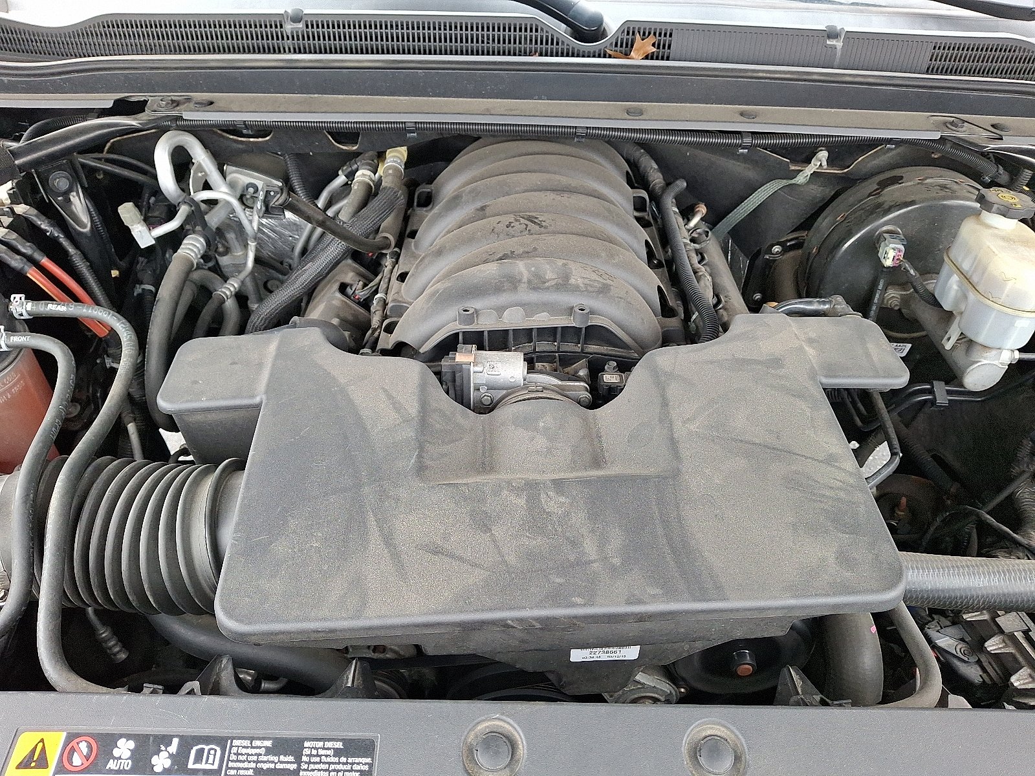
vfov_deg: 54.9
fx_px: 747
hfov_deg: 69.4
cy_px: 388
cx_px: 518
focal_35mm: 25
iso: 96
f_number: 1.8
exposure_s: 1/100
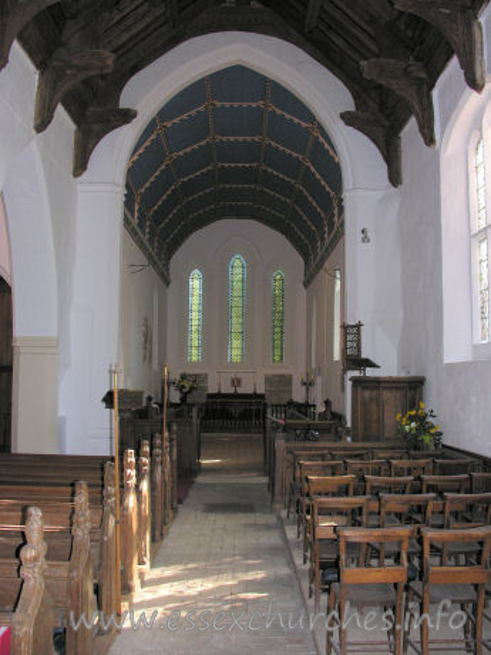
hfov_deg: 40.7
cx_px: 246
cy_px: 328
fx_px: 662
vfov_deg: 52.6
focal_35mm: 35
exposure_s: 1/60.1
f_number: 2.8
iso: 147
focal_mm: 8.9
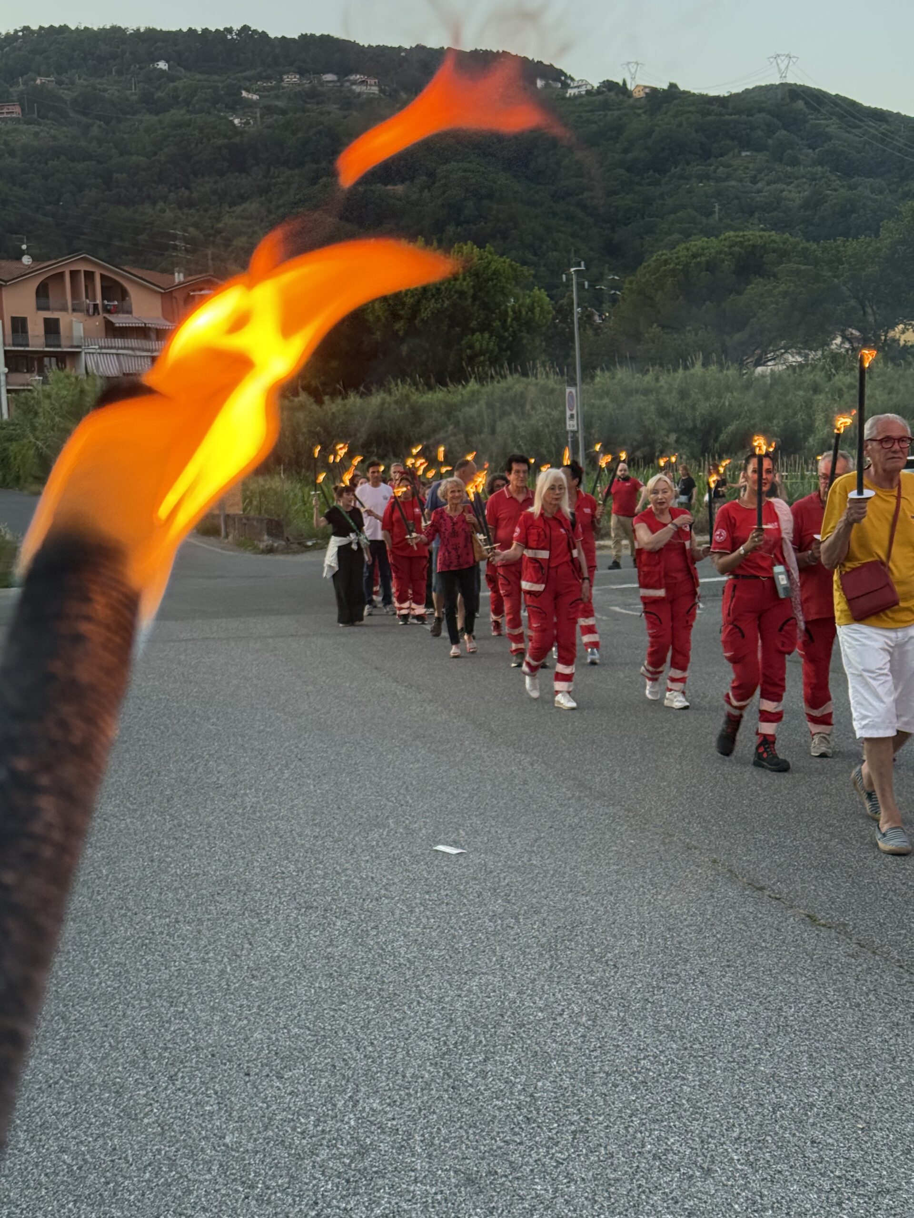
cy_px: 609
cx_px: 457
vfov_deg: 39.7
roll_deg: +1.5
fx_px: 1690
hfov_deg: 30.3
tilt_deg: -4.3
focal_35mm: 48
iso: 200
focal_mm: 6.76
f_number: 1.78
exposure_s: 1/93
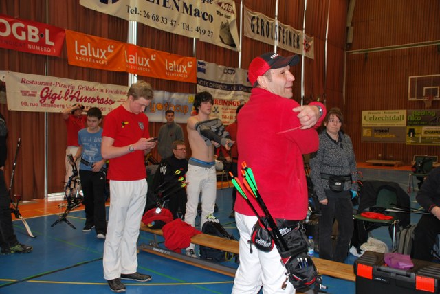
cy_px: 147
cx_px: 220
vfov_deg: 40.0
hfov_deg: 57.2
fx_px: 404
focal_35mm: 33
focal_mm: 22
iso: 200
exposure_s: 1/60
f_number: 3.8
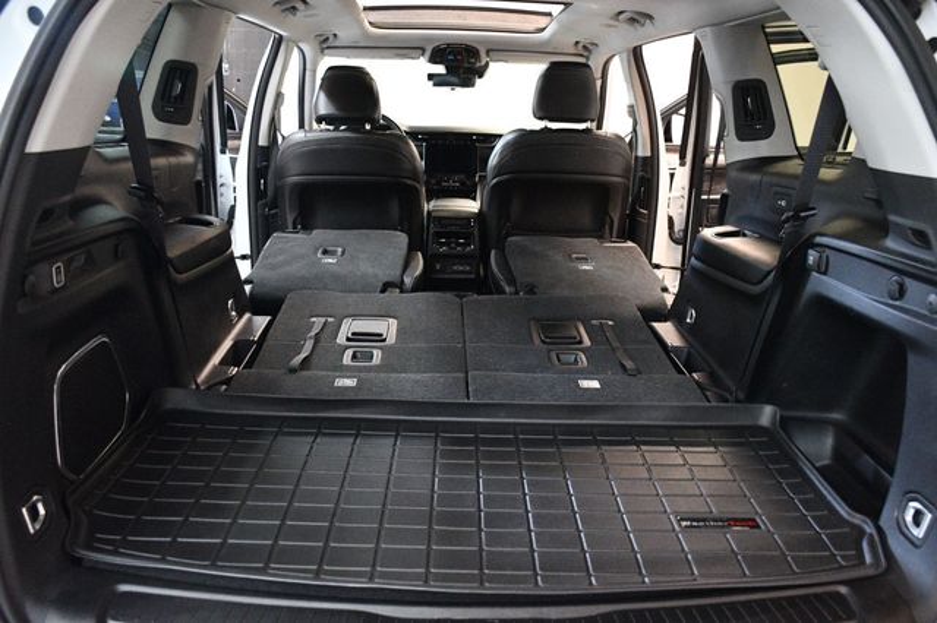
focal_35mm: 30
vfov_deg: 43.6
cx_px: 468
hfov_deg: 62.0
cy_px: 312
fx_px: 780
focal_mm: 20
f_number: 3.5
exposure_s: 1/60
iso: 5600
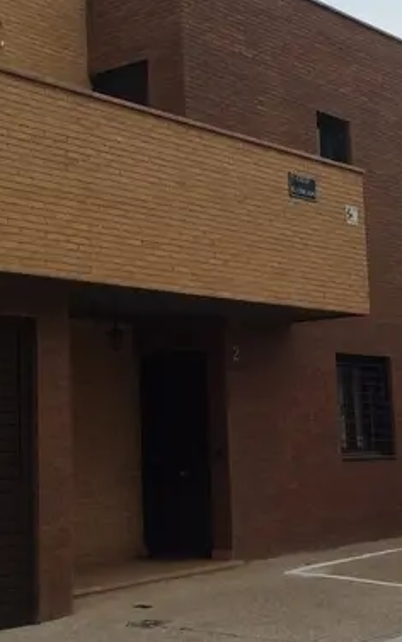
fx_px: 1296
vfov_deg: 27.7
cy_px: 215
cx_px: 165
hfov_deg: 17.6
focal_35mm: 74
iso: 32
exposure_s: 1/1789
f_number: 2.4
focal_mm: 3.3
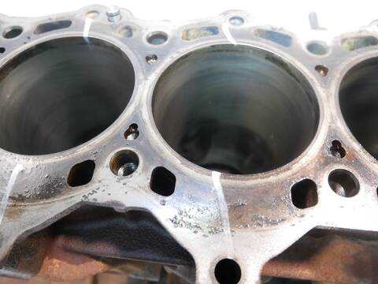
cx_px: 189
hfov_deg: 71.6
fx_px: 262
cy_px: 142
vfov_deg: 56.8
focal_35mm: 24
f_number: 3.5
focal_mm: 12
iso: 2500
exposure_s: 1/60
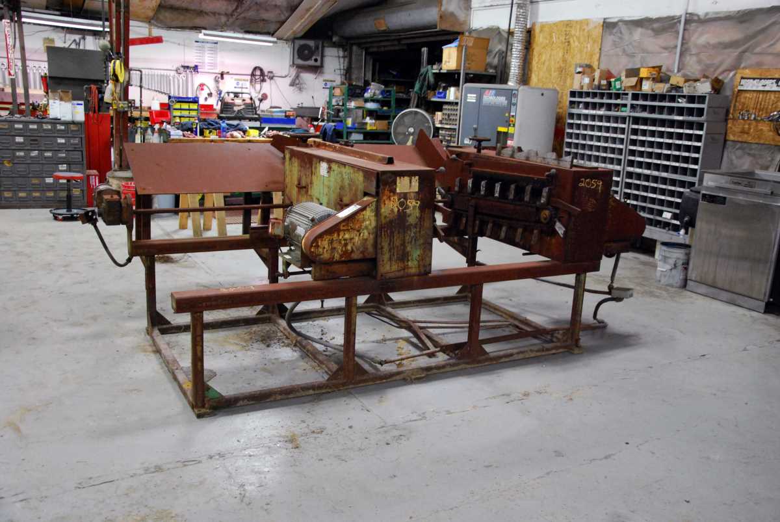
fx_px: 716
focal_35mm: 33
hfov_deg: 57.2
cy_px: 261
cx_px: 390
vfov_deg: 40.1
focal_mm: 22
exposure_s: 1/30
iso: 1250
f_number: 3.8
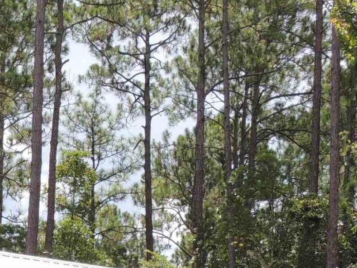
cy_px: 272
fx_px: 1372
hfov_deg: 14.6
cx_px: -6
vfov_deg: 11.0
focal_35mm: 133
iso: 100
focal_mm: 6.2
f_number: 3.3
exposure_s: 1/640
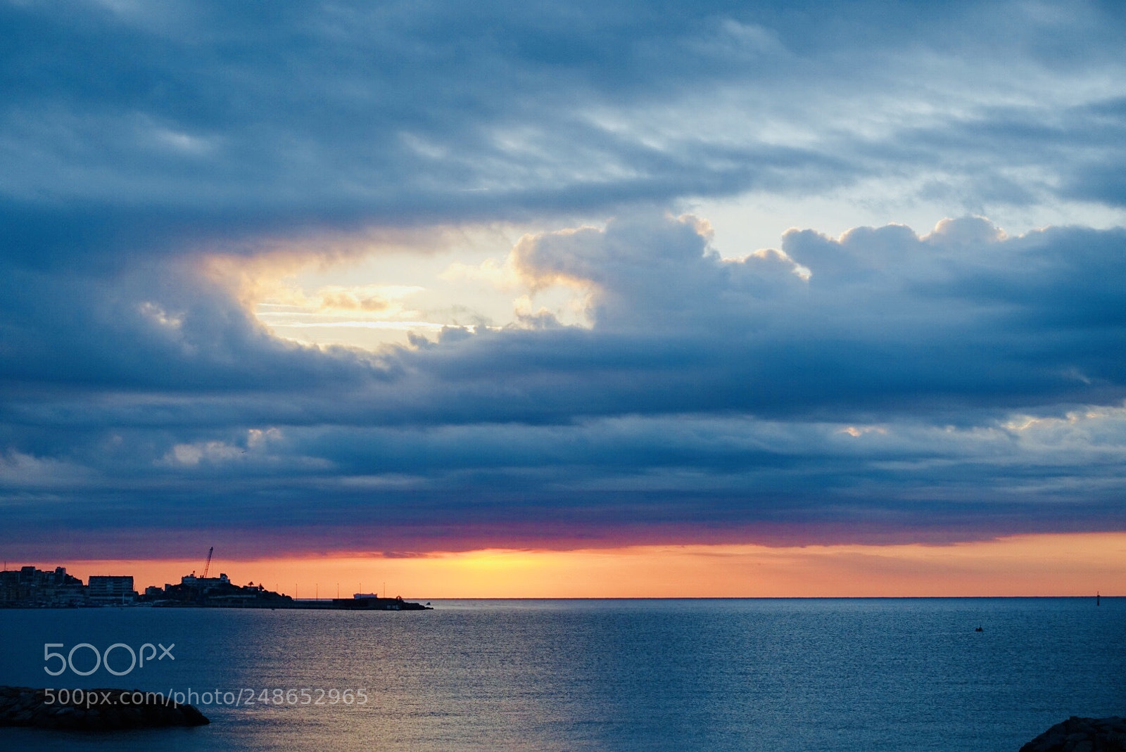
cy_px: 376
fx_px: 2191
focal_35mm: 70
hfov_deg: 28.8
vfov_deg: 19.5
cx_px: 563
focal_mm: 25.7
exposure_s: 1/400
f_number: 4
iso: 125
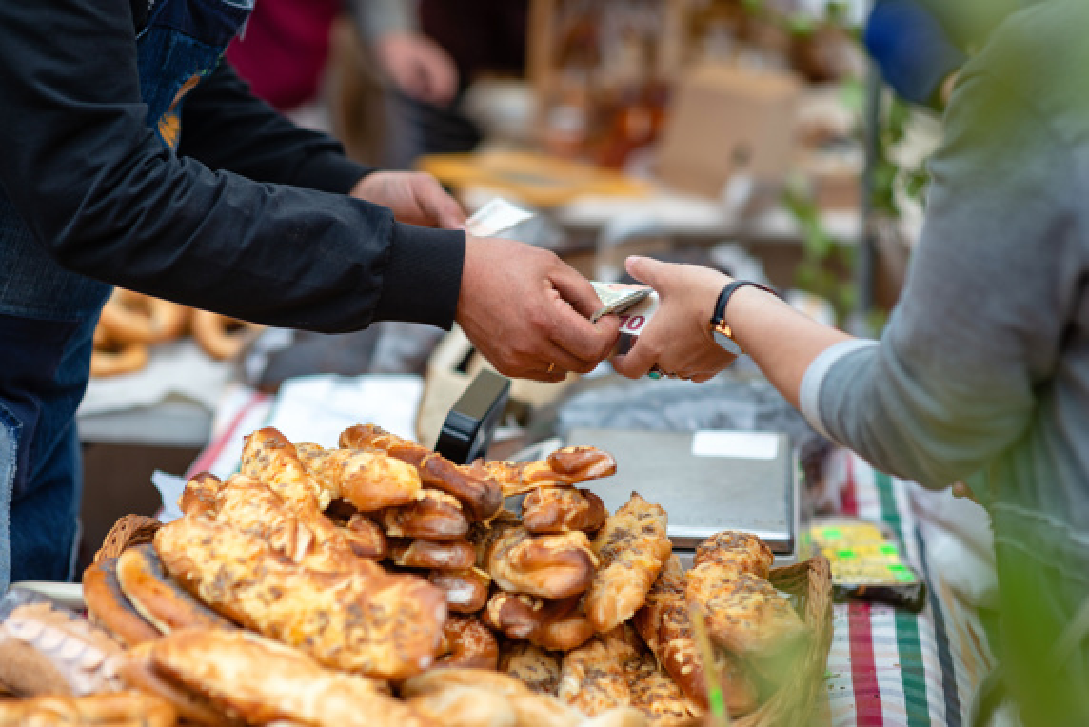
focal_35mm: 85
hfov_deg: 23.9
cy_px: 364
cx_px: 544
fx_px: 2572
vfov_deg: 16.1
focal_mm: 85
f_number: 2.5
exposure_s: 1/1600
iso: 200
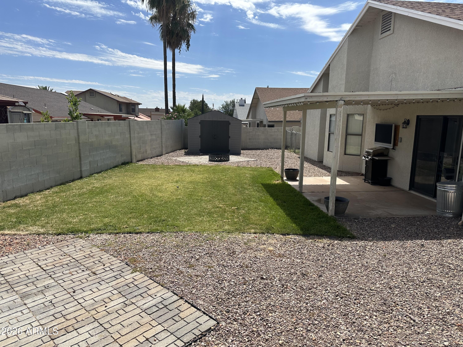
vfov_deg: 56.8
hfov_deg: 71.6
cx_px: 232
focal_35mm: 24
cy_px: 174
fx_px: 321
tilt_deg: -9.0
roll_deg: -0.7
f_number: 1.78
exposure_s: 1/5525
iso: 80
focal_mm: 6.86
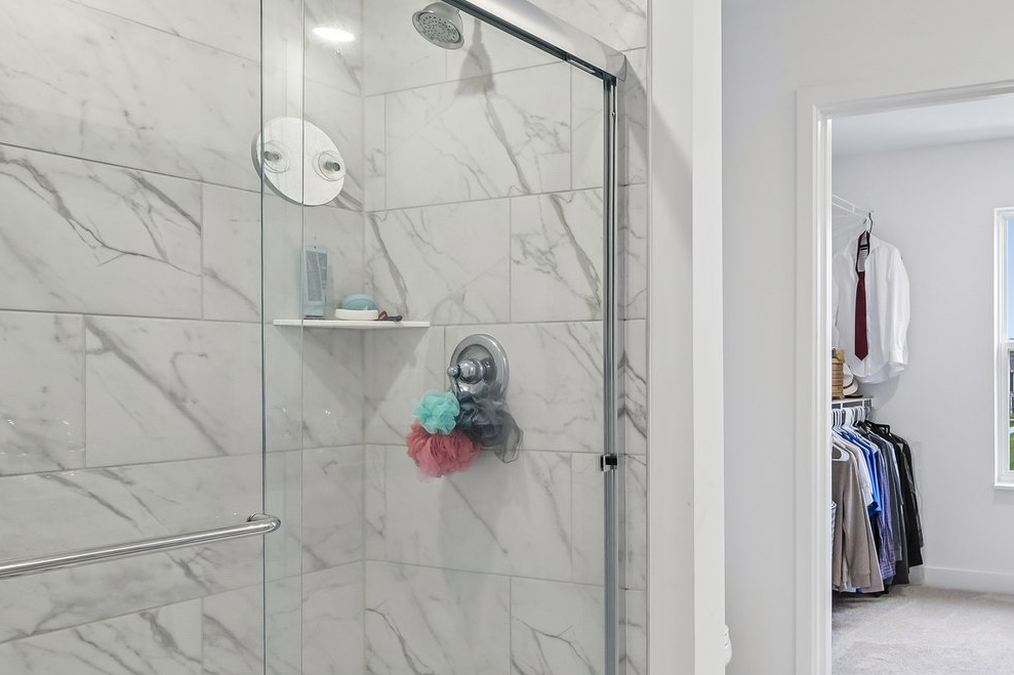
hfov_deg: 57.0
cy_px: 372
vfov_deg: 44.9
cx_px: 863
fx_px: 817
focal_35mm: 29
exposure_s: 1/15
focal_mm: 14
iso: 180
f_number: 8
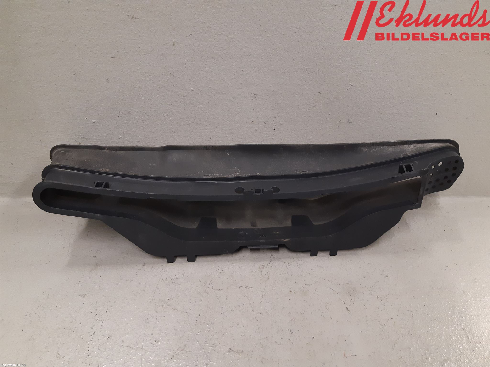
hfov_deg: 67.3
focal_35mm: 26
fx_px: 368
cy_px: 184
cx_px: 245
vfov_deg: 53.1
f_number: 1.7
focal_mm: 3.93
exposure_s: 1/50
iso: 200
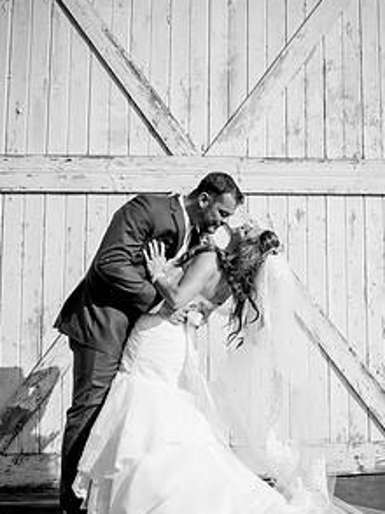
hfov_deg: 25.2
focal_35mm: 53
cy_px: 313
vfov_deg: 36.0
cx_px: 440
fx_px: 787
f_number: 8
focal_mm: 24
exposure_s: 1/1000
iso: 250
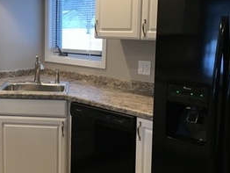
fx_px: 352
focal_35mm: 53
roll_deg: +0.0
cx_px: 22
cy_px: 71
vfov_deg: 27.5
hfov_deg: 34.1
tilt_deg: -6.8
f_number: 2.2
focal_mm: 4.15
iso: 50
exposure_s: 1/30
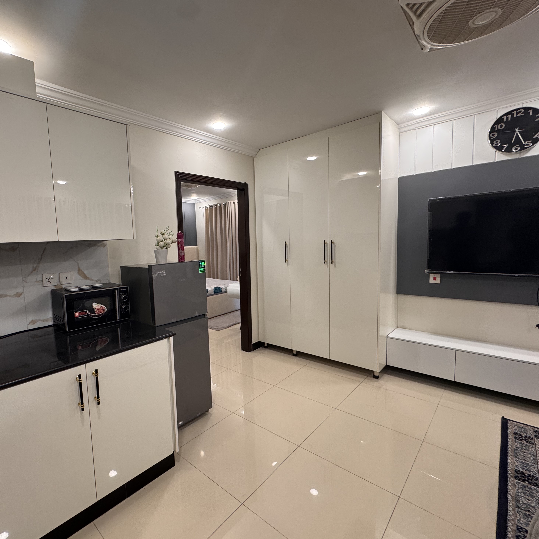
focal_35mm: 17
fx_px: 299
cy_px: 269
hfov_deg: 83.0
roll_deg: +3.1
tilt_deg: -5.4
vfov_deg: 84.0
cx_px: 218
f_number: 2.2
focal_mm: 2.22
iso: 125
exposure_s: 1/100
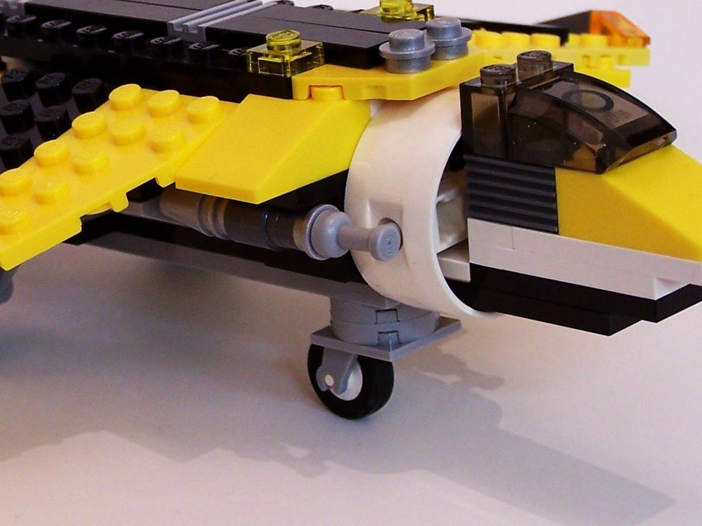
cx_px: 160
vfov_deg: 10.2
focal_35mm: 146
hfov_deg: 13.5
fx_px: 2961
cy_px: 174
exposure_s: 1/6
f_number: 3.2
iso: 80
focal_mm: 11.1
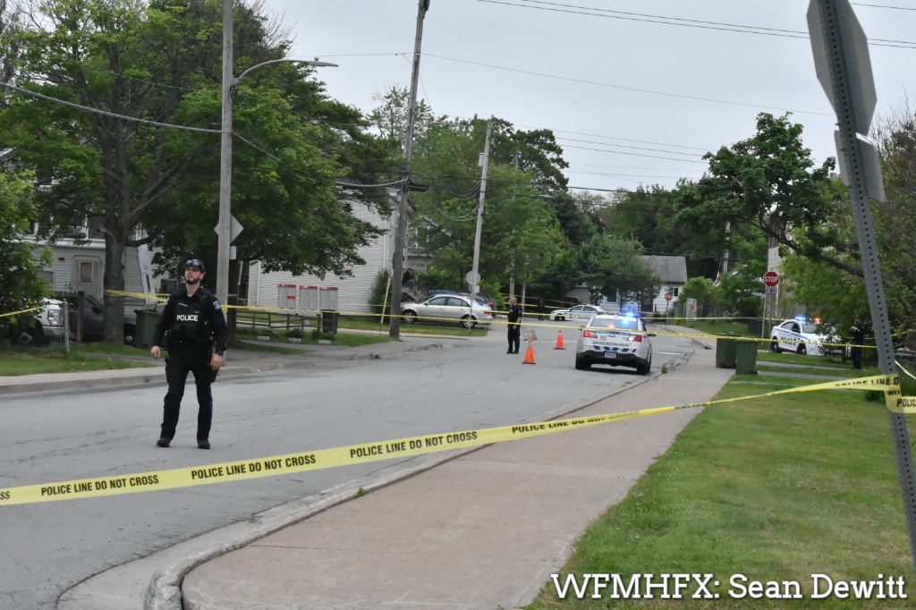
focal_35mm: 112
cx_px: 458
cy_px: 305
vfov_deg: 12.2
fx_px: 2861
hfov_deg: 18.2
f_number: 11
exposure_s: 1/1250
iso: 5000
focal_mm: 75
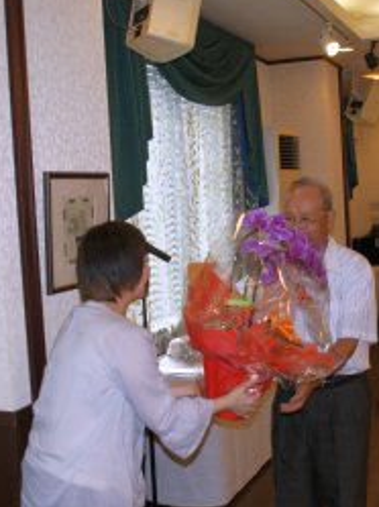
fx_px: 746
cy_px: 244
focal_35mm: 51
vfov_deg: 37.5
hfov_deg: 28.3
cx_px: 253
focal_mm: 22
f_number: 5.6
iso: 400
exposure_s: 1/60
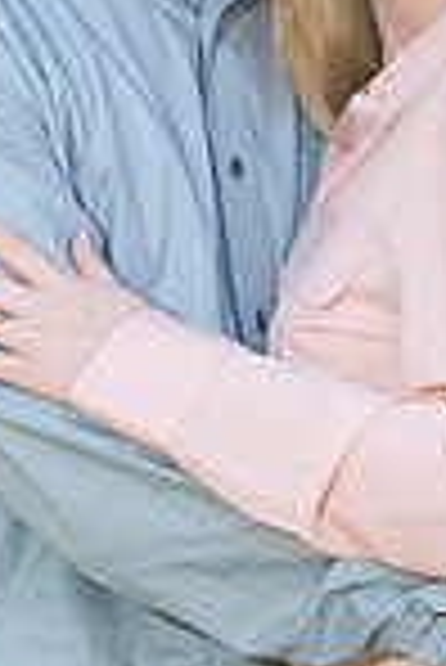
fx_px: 8435
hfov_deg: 3.0
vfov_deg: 4.5
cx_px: 318
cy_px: 171
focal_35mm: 455
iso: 250
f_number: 3.5
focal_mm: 150
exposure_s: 1/250
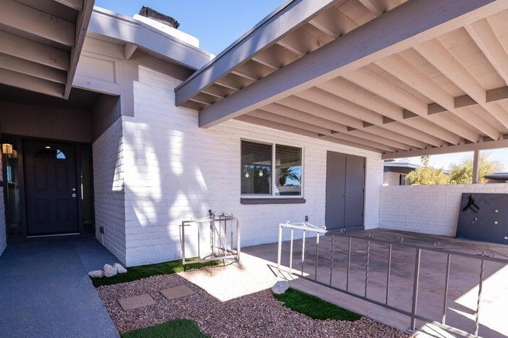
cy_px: 213
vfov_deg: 63.5
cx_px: 267
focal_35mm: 19
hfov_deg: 86.9
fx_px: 268
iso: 100
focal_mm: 14
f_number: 4
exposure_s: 1/200
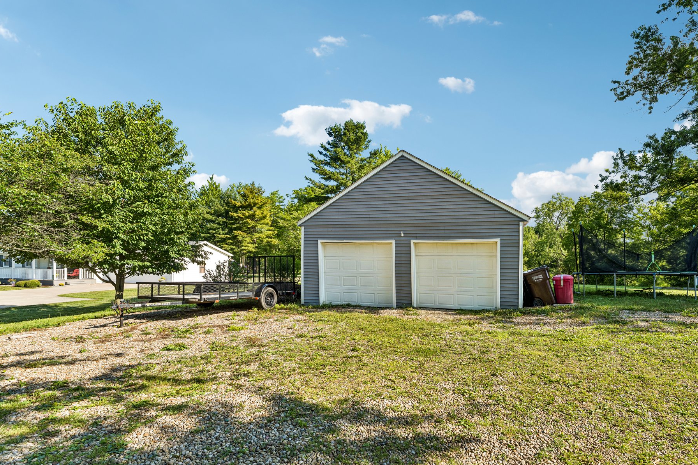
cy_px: 263
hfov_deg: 96.2
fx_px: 310
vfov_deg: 73.4
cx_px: 395
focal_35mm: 16
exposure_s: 1/320
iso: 200
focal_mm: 14
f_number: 8
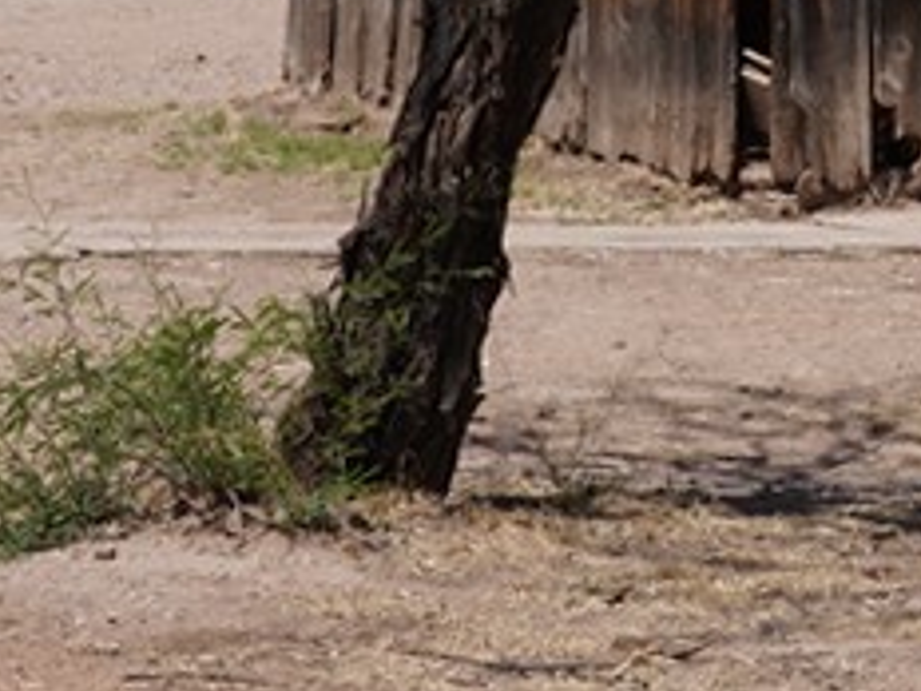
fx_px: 7716
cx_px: 1961
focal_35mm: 290
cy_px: -1029
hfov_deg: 6.6
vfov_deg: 5.0
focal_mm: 35
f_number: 18
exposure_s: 1/100
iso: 100
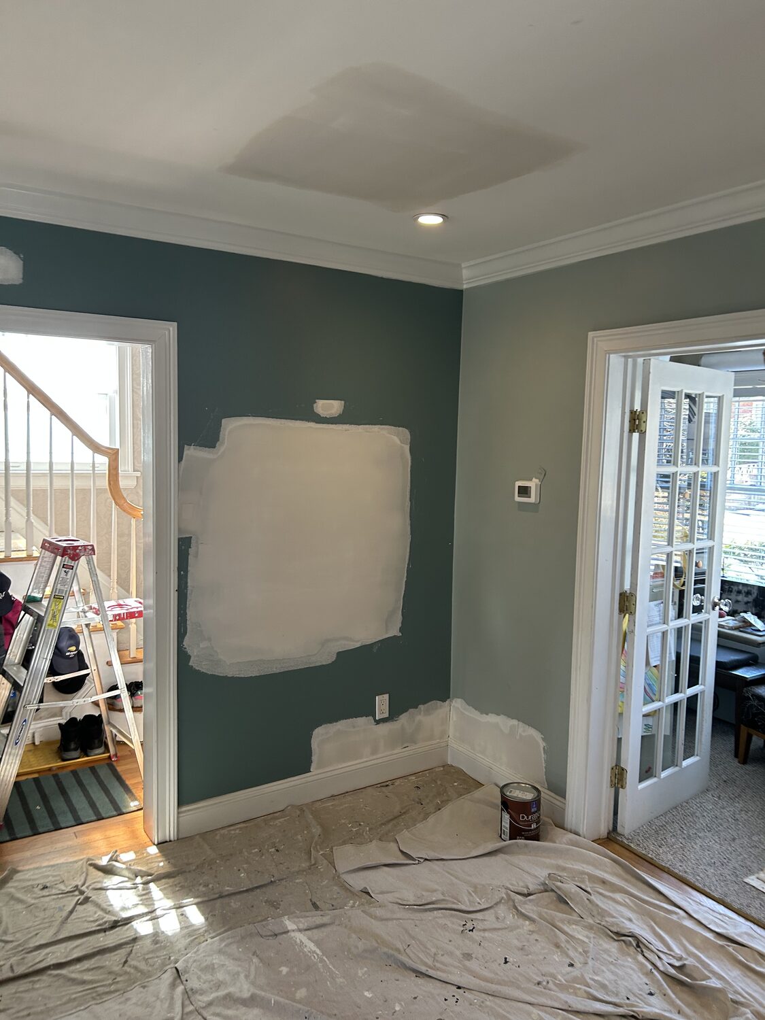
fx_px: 766
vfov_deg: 67.3
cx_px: 382
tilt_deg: -5.3
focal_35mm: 26
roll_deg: -3.1
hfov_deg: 53.1
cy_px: 510
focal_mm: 5.7
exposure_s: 1/60
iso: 125
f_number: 1.5
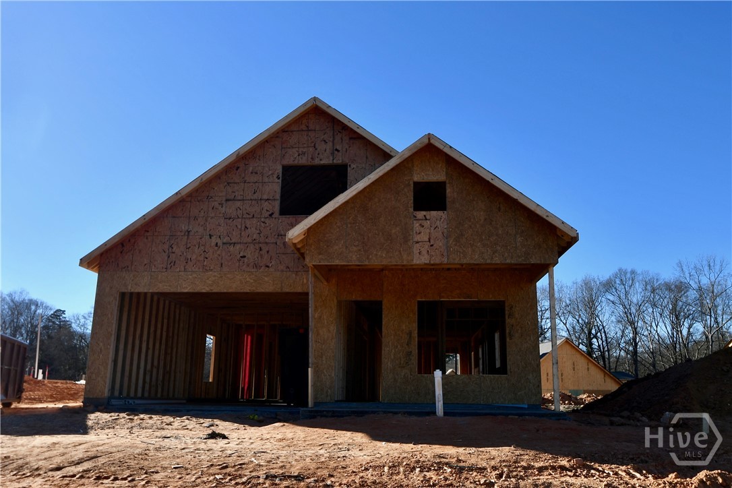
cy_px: 244
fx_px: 427
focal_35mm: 21
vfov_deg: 59.5
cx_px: 366
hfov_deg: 81.2
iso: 100
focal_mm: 14
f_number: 9
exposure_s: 1/250
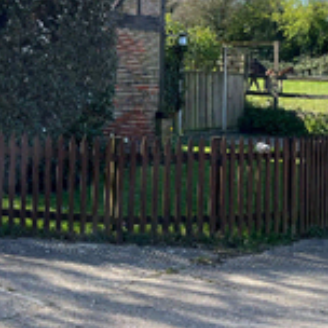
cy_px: 31
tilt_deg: +0.3
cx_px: -38
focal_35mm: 71
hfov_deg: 22.8
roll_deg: -1.1
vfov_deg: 23.7
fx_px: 761
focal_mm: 5.1
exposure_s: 1/1558
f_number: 1.6
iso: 50
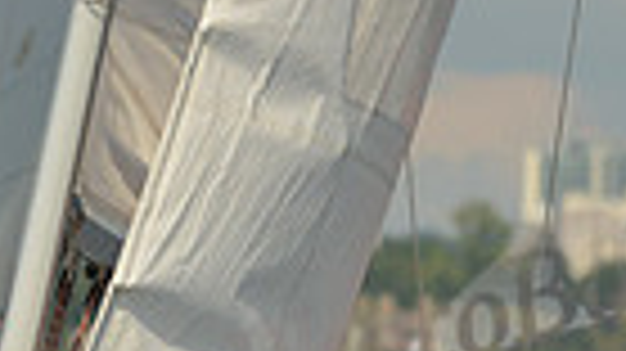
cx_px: -5
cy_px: 601
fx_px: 15179
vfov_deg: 1.3
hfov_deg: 2.4
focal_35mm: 915
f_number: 7.1
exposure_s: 1/1250
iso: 320
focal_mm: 210
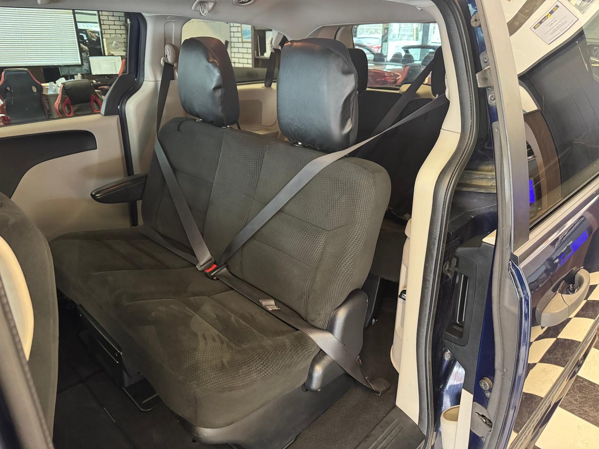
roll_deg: -1.8
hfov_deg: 71.6
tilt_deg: -22.8
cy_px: 224
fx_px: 415
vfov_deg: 56.8
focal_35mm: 24
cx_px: 300
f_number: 1.78
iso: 800
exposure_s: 1/40
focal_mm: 6.76
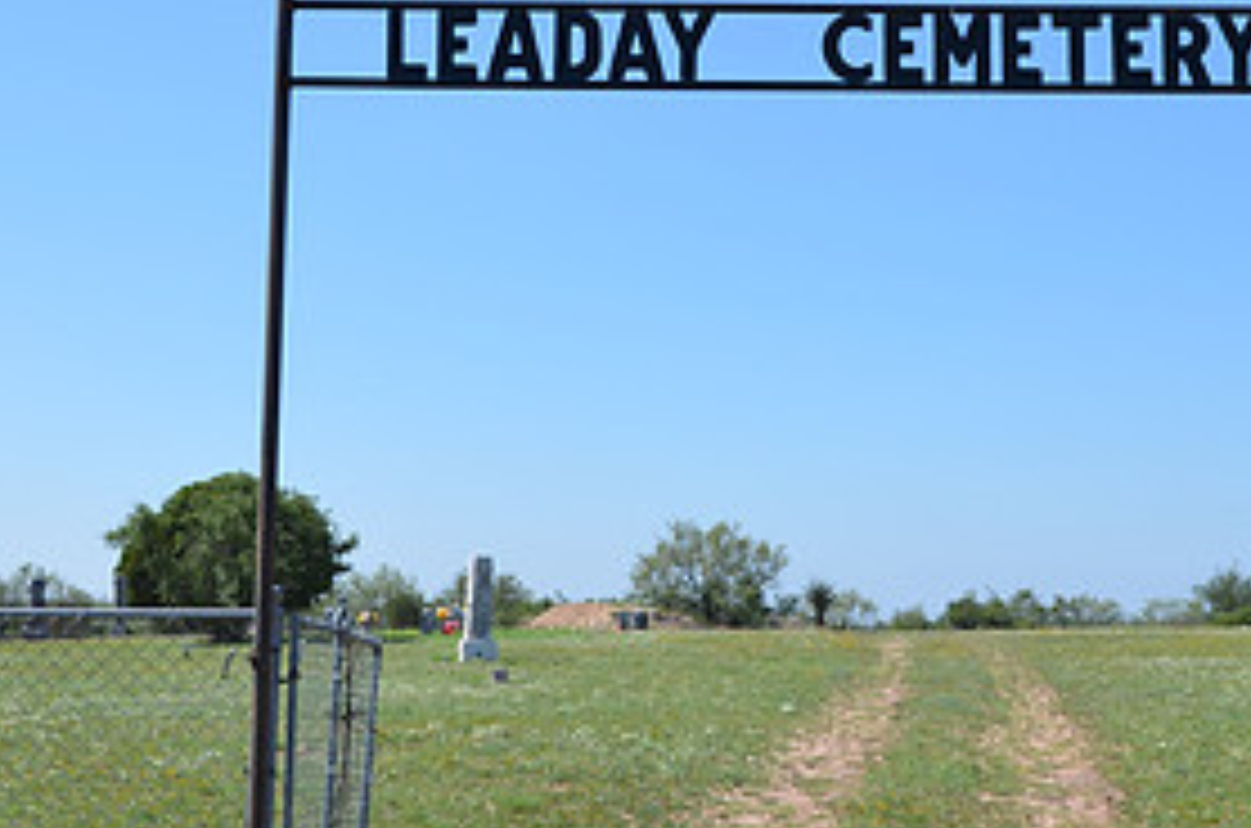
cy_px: 252
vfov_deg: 18.0
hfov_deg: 26.9
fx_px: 2600
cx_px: 832
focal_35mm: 75
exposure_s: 1/250
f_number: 8
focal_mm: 24
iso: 100
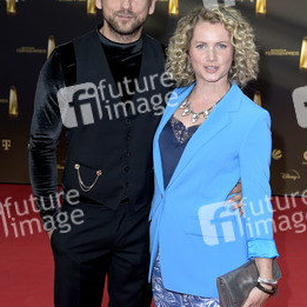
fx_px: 732
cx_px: 152
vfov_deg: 23.7
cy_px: 159
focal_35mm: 73
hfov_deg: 23.7
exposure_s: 1/250
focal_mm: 56
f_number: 6.3
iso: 800
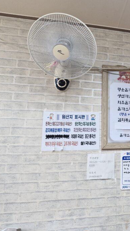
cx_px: 140
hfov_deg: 29.2
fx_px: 227
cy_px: 109
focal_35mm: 37
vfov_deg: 54.0
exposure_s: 1/164
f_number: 1.8
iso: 50
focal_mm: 5.54
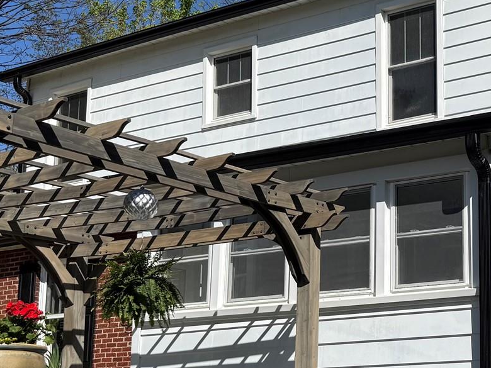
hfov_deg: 28.8
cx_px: 490
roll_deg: +0.7
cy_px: 240
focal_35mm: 63
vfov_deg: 23.2
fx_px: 894
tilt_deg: +11.4
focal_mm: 6.76
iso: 80
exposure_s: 1/6173
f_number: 1.78
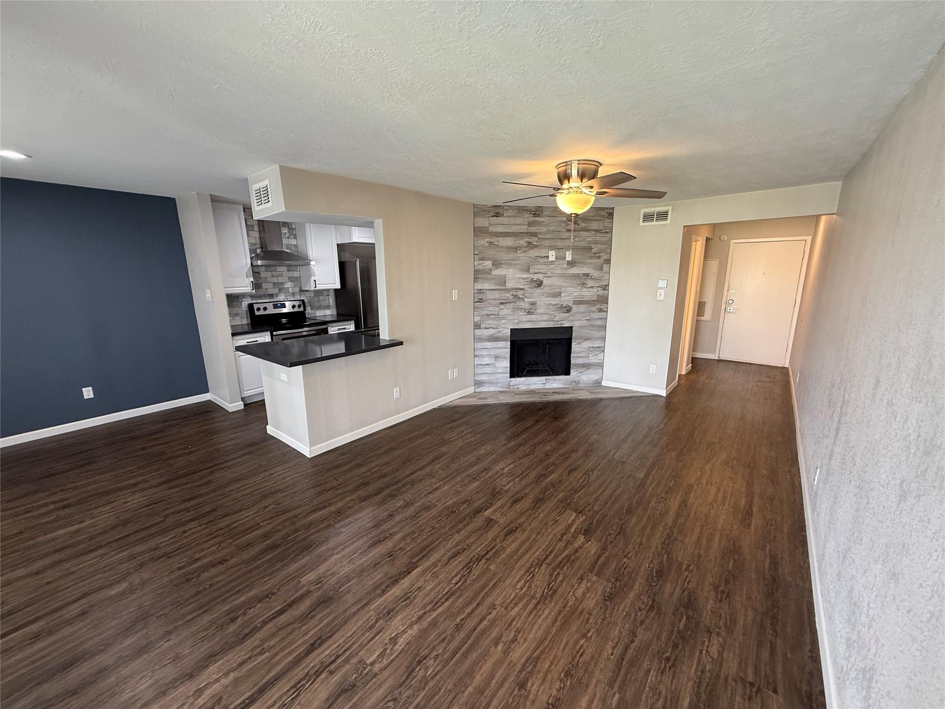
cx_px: 472
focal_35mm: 14
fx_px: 382
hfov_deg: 102.1
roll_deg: +0.7
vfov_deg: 85.7
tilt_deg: -11.0
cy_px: 354
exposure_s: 1/60
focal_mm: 2.22
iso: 200
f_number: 2.2
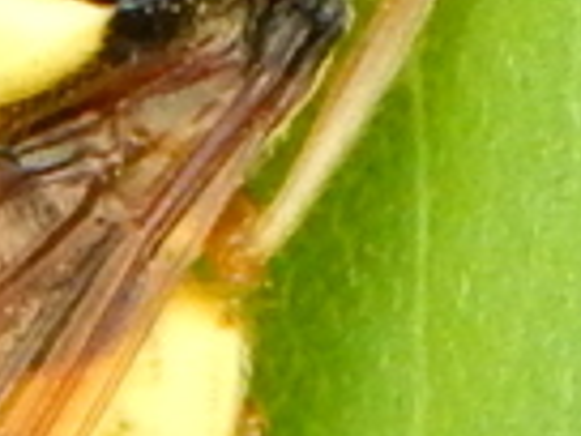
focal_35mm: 715
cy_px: -98
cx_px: 45
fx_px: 12001
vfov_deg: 2.1
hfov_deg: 2.8
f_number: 4.6
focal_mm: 20.5
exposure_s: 1/200
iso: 400
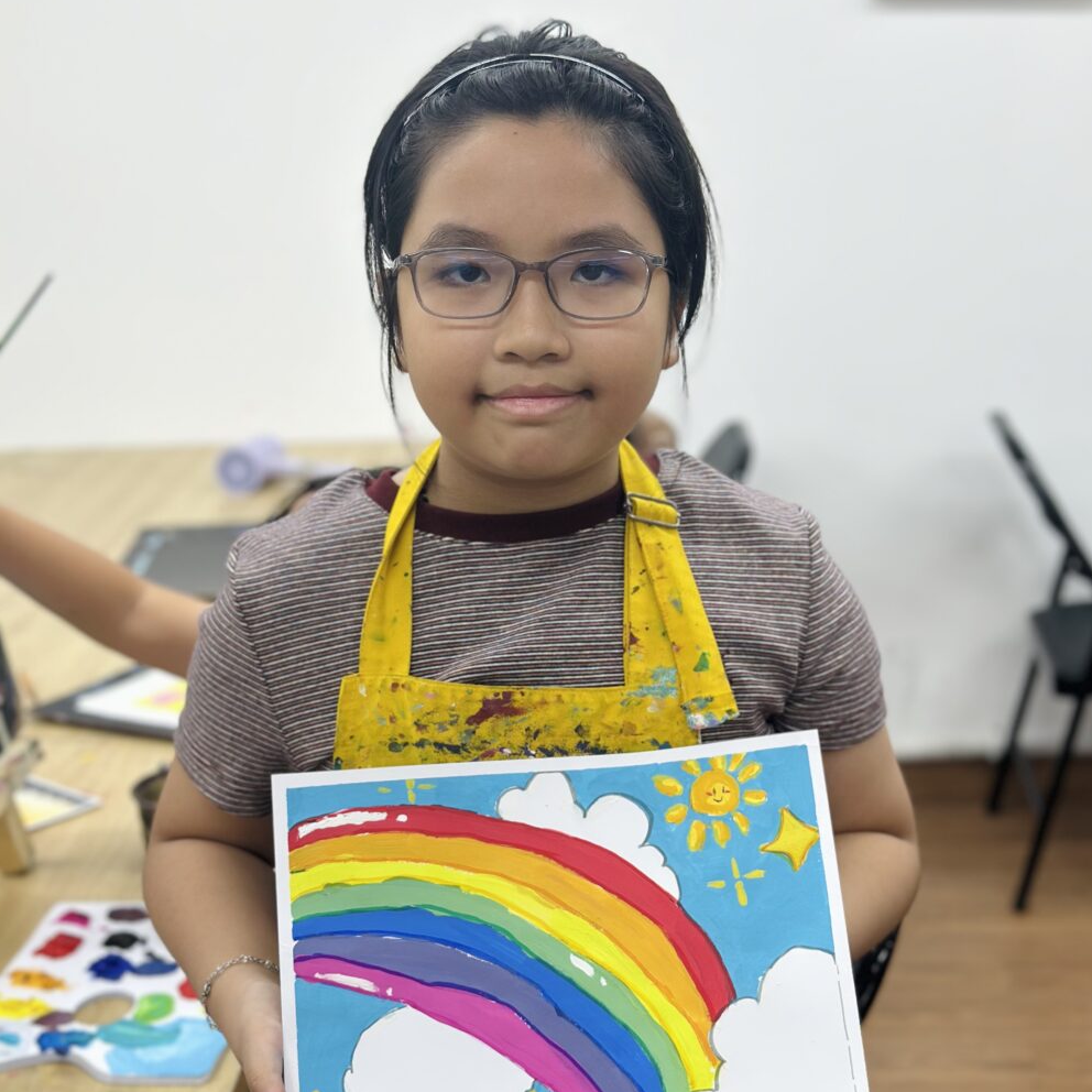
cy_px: 614
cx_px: 549
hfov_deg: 30.0
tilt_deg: -16.2
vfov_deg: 30.0
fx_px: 2034
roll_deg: +1.9
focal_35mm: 57
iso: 80
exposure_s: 1/218
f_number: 1.78
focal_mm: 6.86
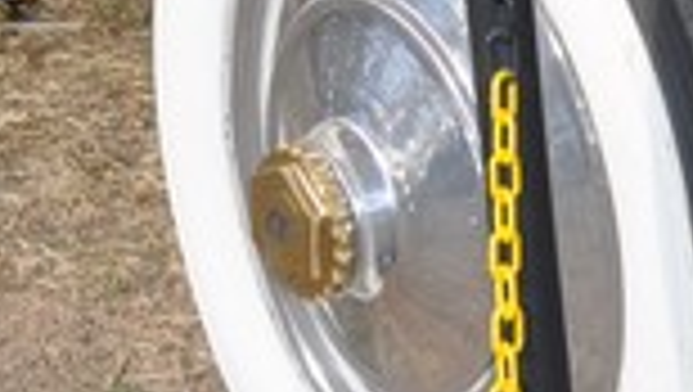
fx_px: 3385
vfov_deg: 6.5
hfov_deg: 11.7
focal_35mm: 184
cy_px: -351
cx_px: 506
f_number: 4.8
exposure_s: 1/200
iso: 200
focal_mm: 24
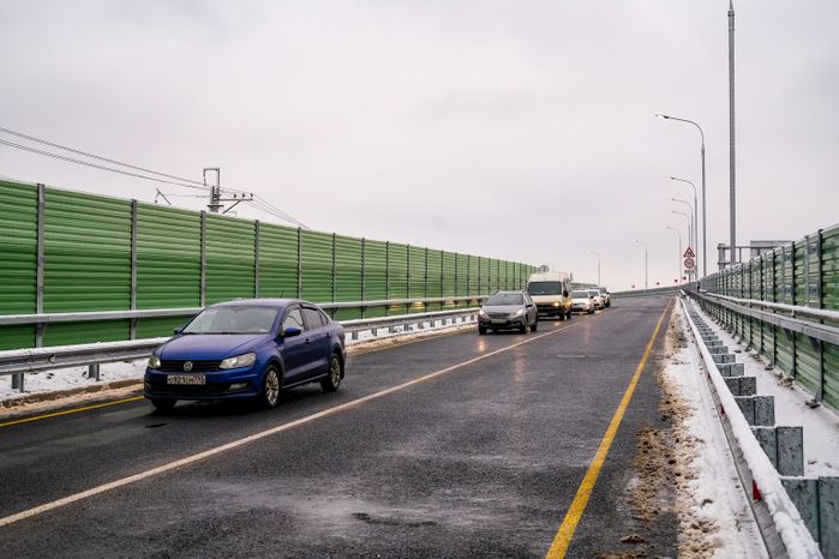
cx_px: 420
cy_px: 280
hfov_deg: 45.4
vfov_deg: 31.2
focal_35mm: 43
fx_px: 1002
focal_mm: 43
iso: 1250
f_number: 5
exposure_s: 1/800
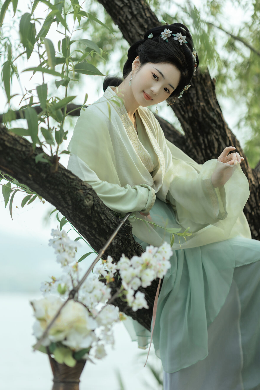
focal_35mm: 85
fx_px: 921
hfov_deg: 16.1
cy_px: 195
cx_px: 130
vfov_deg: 23.9
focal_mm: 85
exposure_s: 1/1600
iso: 100
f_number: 2
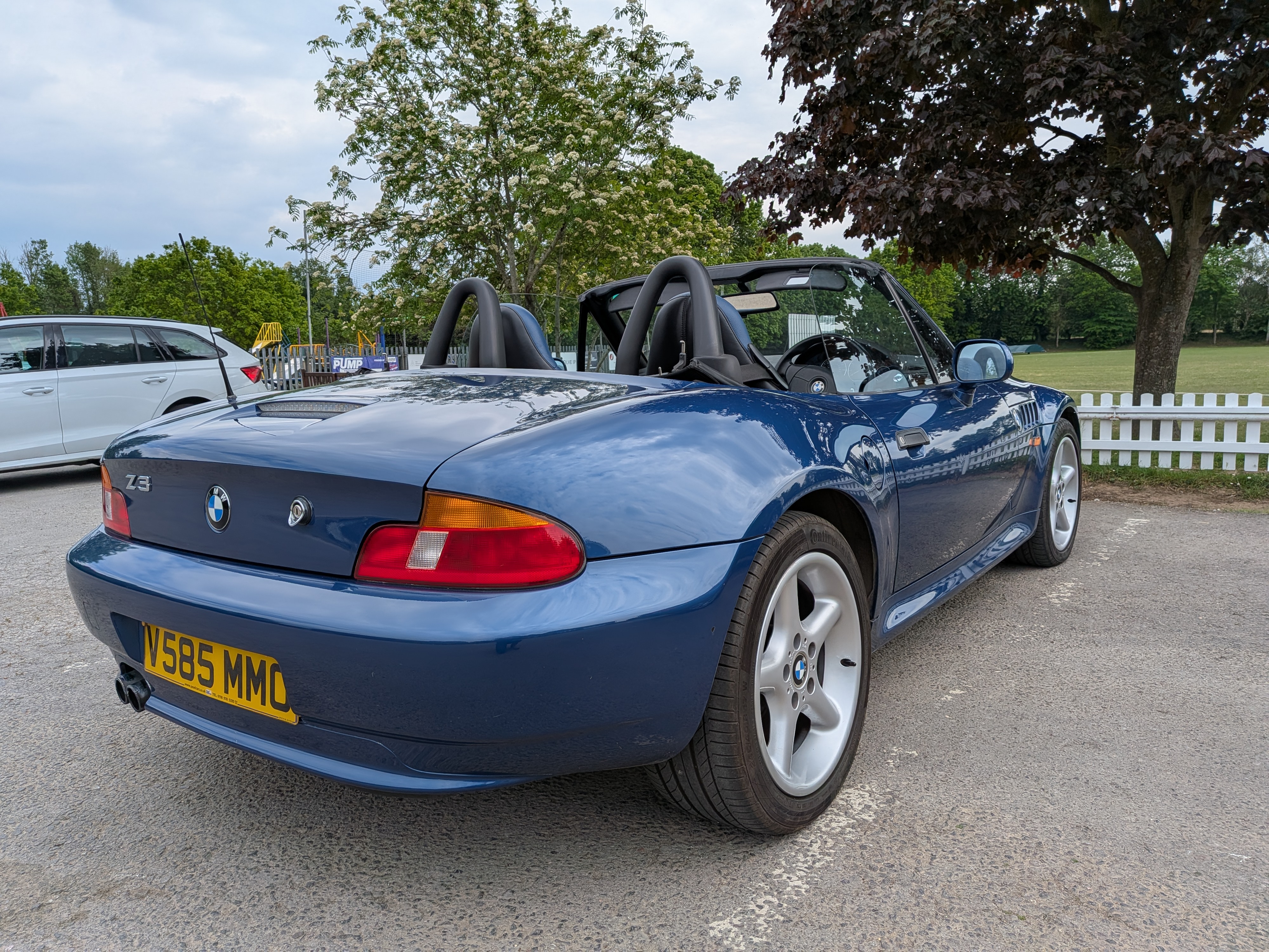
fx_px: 880
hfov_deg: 71.6
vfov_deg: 56.8
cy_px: 476
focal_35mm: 24
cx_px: 634
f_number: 1.7
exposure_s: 1/1462
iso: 29
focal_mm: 4.53
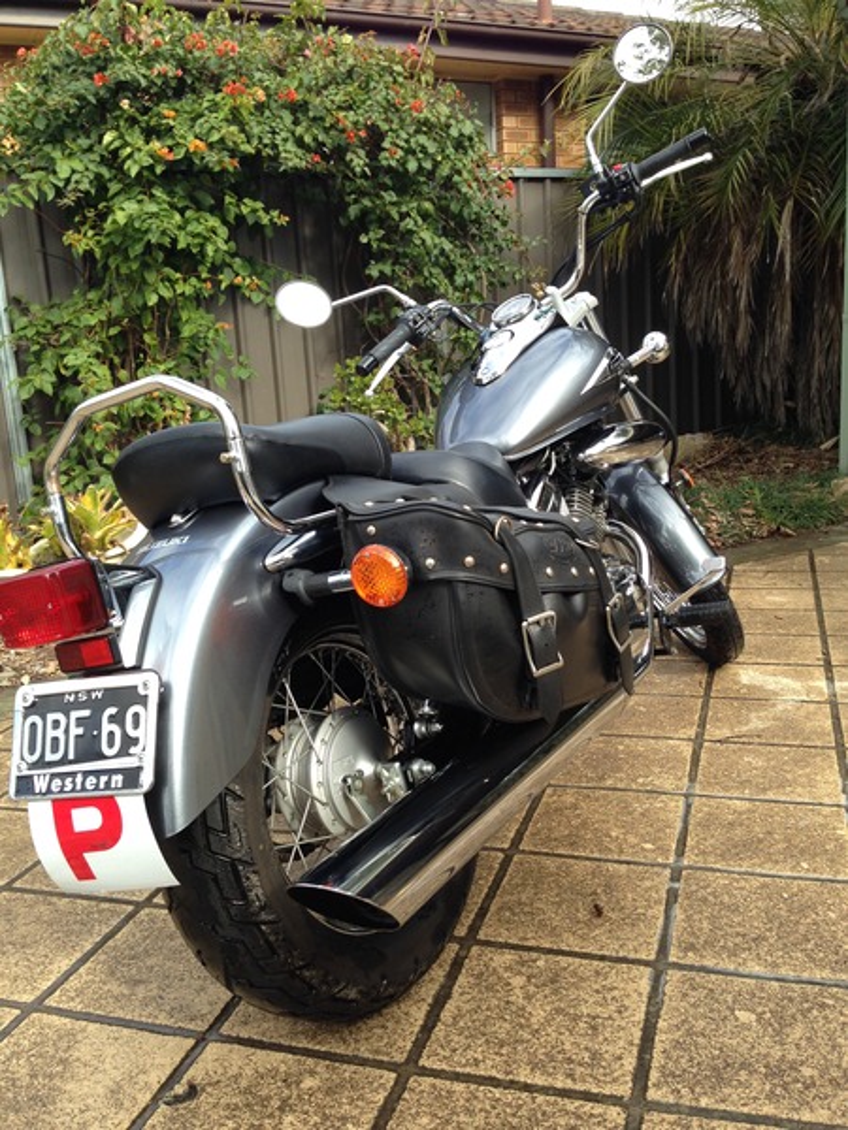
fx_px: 1078
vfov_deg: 55.4
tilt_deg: -8.9
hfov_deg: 42.9
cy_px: 565
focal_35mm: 33
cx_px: 424
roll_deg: +2.5
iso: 50
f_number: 2.4
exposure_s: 1/301
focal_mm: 4.12
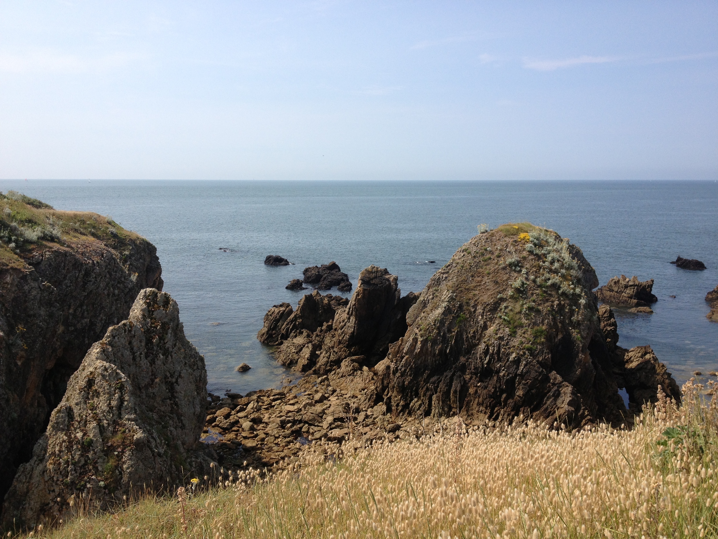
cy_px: 270
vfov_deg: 40.7
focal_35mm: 35
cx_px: 359
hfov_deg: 52.6
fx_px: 726
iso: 50
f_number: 2.4
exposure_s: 1/1672
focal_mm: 4.28
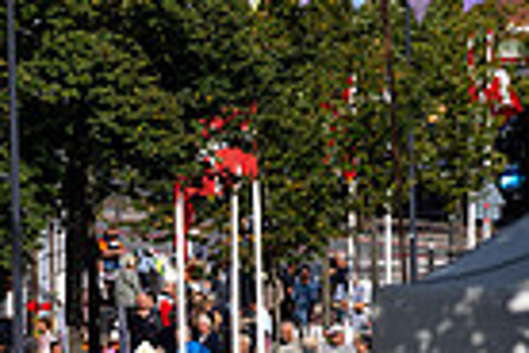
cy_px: 347
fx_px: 11196
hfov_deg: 2.7
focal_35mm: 762
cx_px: -165
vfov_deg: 1.8
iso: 100
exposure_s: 1/1000
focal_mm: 167
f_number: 5
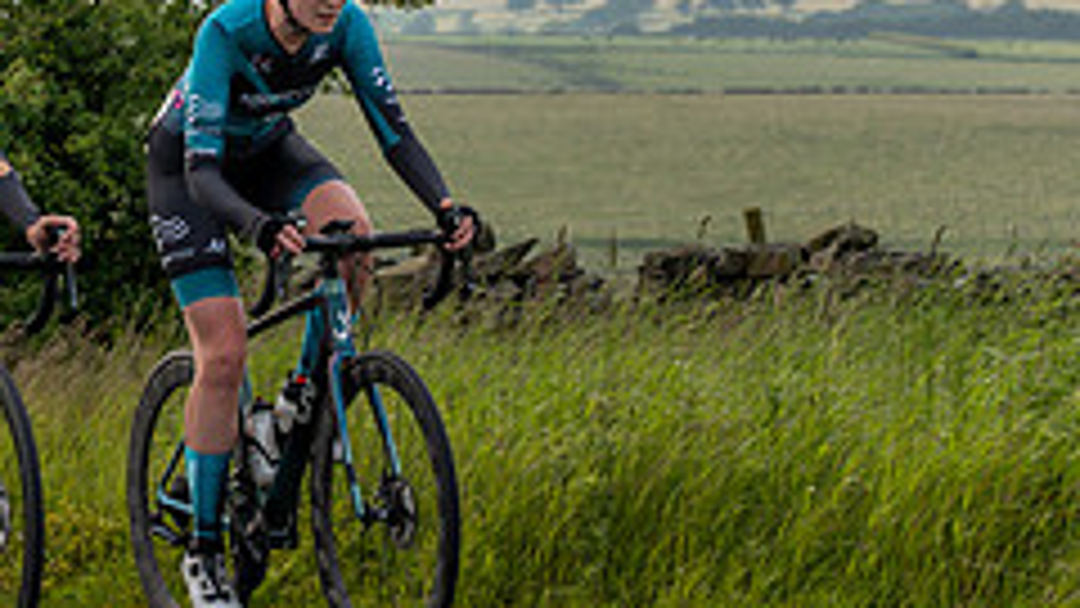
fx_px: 5441
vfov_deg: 6.4
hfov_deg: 11.3
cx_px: 230
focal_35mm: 190
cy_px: 142
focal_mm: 75
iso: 200
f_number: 5.6
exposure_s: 1/500
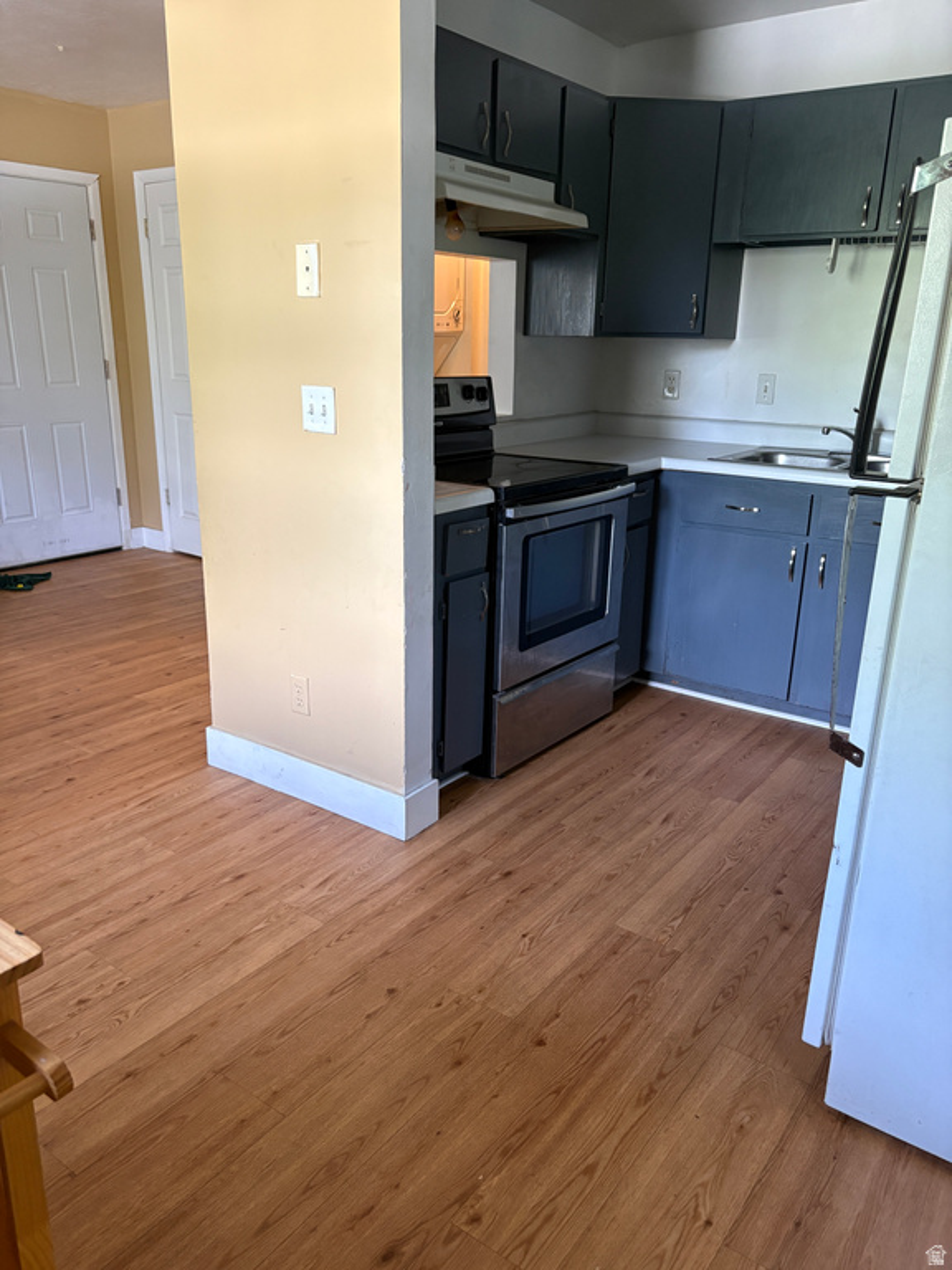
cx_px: 476
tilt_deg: -16.3
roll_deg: -0.9
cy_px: 635
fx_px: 953
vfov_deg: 67.3
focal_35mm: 26
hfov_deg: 53.1
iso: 250
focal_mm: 5.96
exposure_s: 1/60
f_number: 1.6
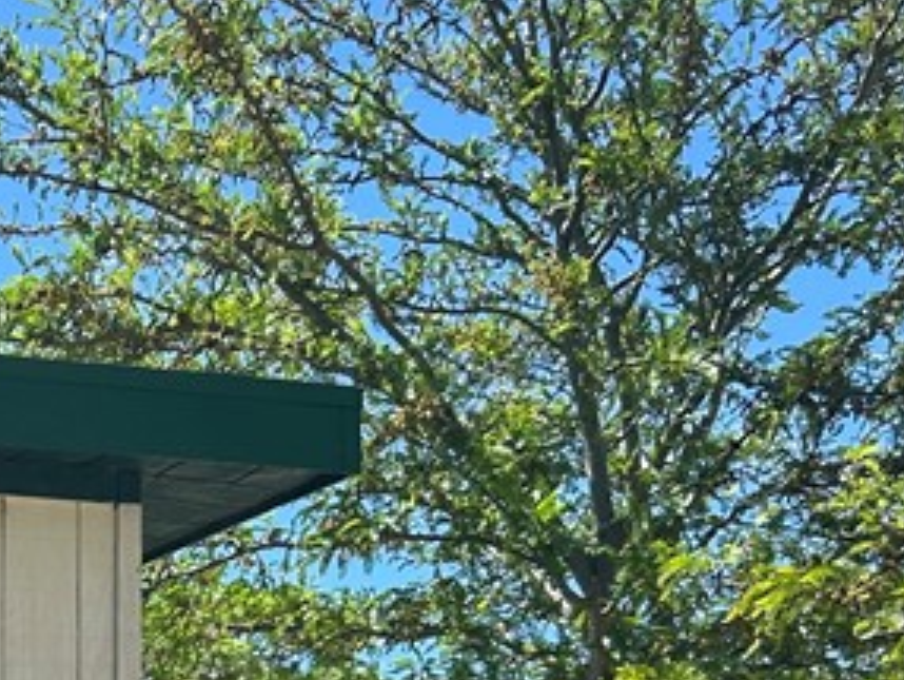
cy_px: 996
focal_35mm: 93
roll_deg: -0.2
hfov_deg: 19.1
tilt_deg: +4.1
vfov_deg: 14.9
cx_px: -354
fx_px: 2431
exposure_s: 1/2083
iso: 50
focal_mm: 5.7
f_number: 1.5
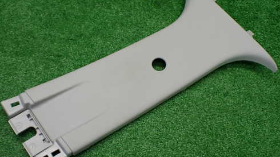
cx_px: 121
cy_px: 80
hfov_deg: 50.3
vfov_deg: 29.7
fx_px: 297
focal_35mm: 40
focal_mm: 5.4
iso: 320
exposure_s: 1/125
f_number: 2.3
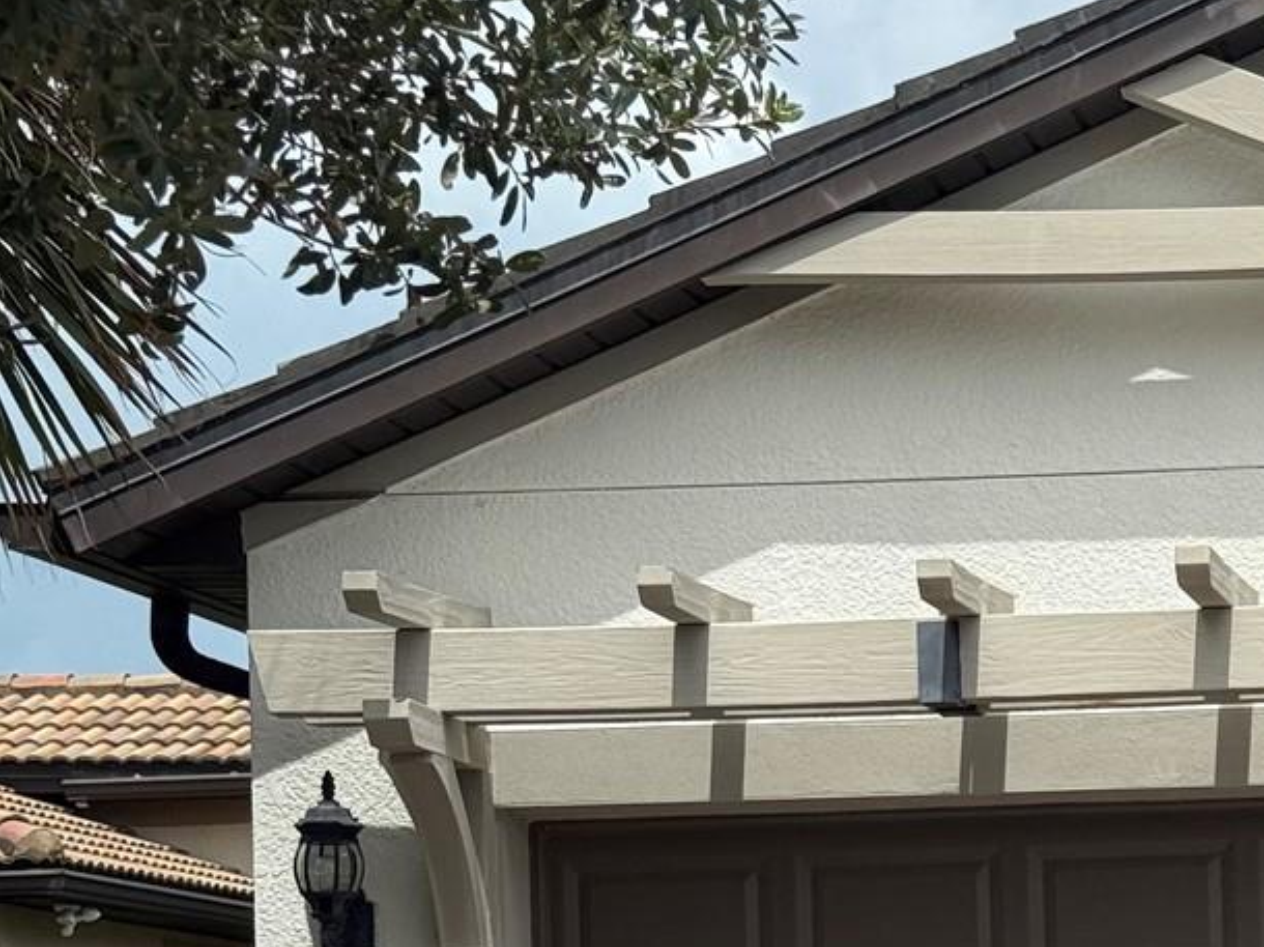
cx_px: 1556
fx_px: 4599
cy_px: 988
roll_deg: +1.7
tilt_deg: +2.0
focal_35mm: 126
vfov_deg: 11.6
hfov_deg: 15.1
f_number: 1.78
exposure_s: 1/5208
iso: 64
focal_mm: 6.76
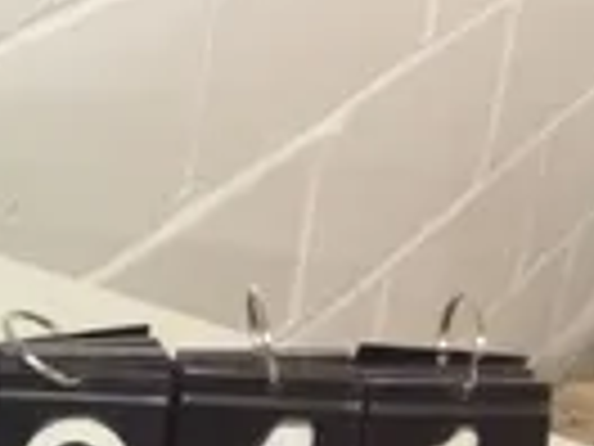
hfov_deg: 16.9
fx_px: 1819
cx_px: -288
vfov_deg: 13.9
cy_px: 311
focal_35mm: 106
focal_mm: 4.28
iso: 160
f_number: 2.4
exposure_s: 1/20
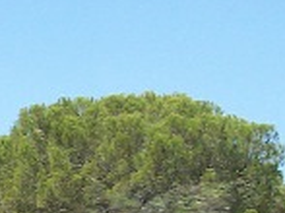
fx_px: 1703
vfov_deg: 7.1
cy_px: 325
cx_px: -202
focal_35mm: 207
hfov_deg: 9.2
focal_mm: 8
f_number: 4.8
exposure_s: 1/350
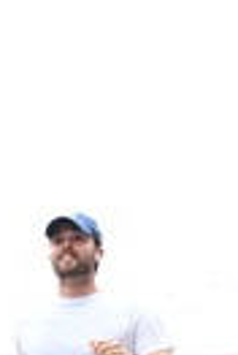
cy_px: 474
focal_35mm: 130
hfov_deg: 10.5
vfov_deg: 15.0
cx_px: -15
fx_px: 1282
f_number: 4
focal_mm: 31
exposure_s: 1/640
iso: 2000
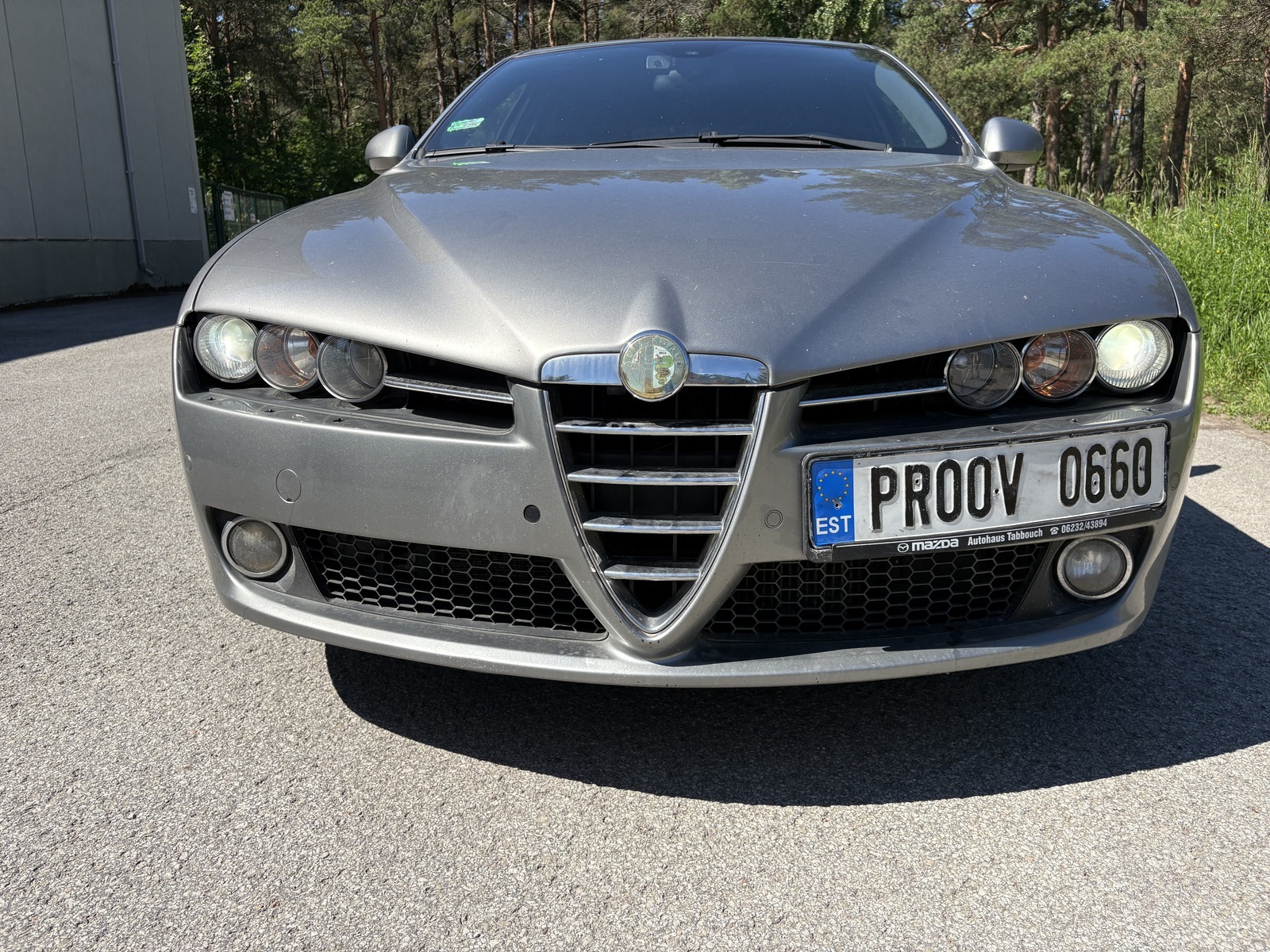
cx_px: 635
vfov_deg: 53.1
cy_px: 476
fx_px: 954
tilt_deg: -12.0
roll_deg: +1.7
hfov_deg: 67.3
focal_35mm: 26
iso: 50
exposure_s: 1/2747
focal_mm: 5.96
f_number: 1.6
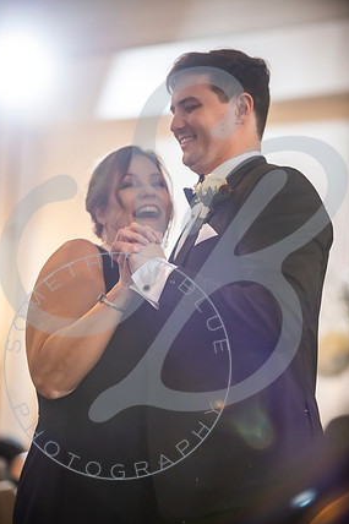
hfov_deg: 7.5
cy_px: 273
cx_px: 173
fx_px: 2678
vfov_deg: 11.2
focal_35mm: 184
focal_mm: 175
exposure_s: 1/200
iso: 1600
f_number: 2.8
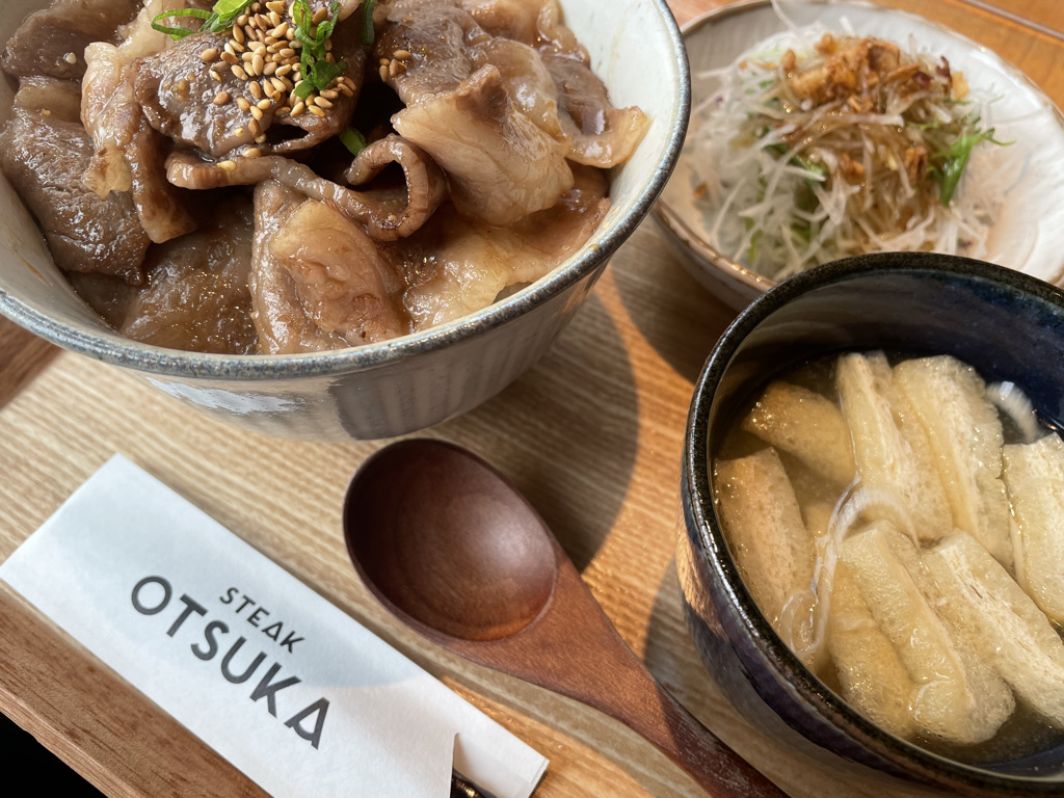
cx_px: 532
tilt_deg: -59.2
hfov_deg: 67.3
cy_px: 399
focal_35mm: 26
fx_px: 799
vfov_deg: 53.1
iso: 32
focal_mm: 4.2
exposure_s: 1/121
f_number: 1.6
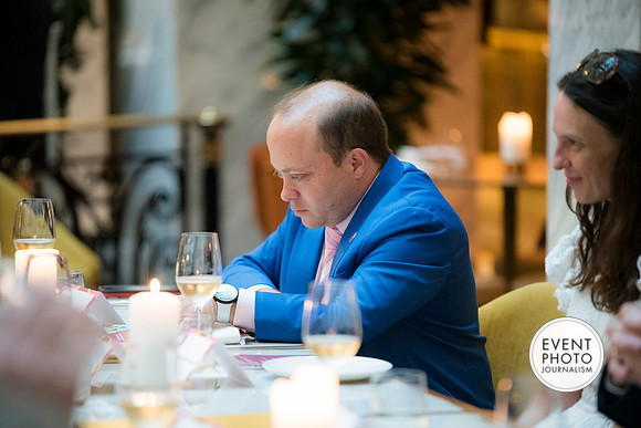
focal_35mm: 200
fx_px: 3562
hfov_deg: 10.3
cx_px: 320
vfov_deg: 6.9
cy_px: 214
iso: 6400
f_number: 2.8
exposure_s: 1/125
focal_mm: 200
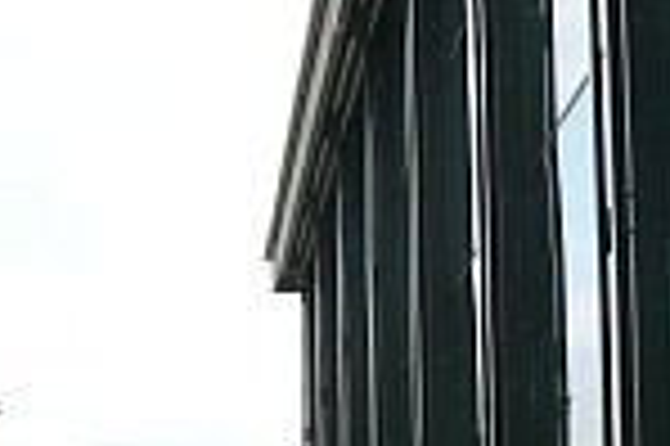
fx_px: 2045
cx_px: 36
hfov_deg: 18.2
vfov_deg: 12.0
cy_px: 604
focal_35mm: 110
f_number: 4
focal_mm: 7.4
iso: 100
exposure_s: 1/250
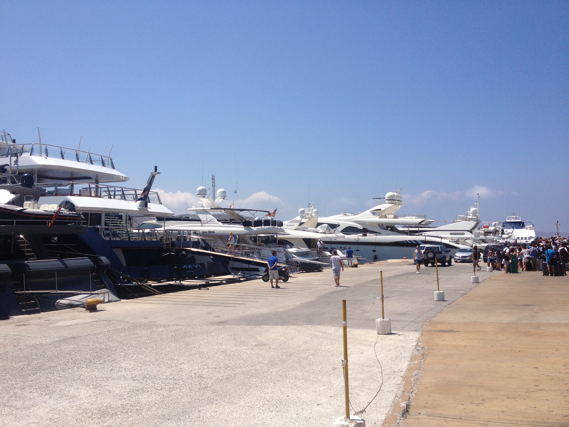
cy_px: 214
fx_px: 575
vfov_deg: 40.7
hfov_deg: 52.6
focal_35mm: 35
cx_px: 284
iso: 50
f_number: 2.4
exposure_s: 1/3067
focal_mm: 4.28
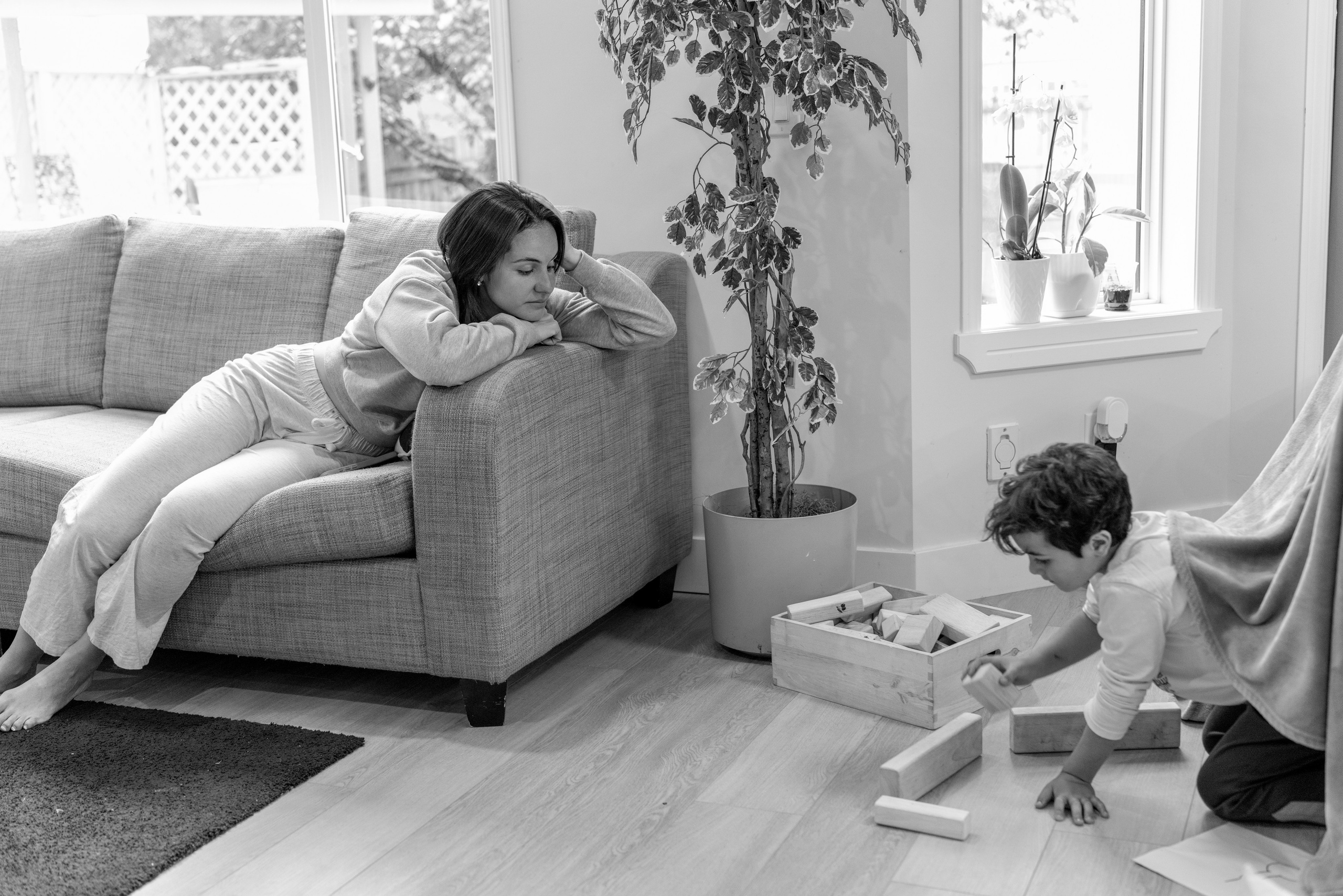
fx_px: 1530
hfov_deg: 47.4
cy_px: 448
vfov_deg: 32.6
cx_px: 672
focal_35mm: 41
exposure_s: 1/160
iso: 2000
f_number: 2.8
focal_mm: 41
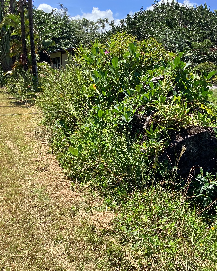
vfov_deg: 44.8
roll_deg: +0.2
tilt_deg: -11.4
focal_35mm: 41
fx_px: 329
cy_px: 133
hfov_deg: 36.3
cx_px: 133
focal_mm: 3.3
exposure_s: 1/604
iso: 25
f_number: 2.4
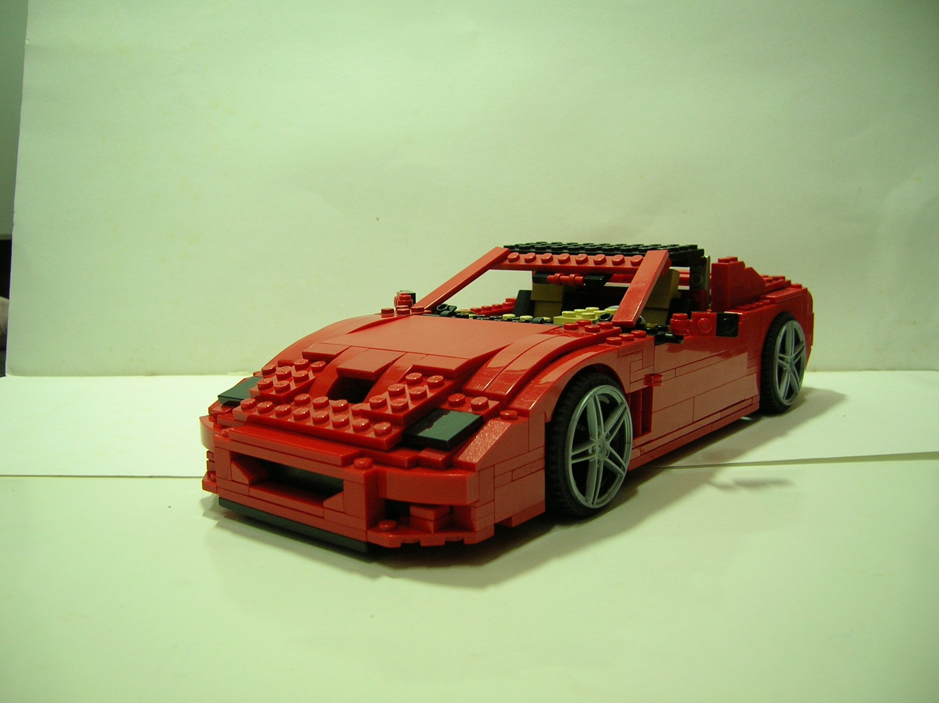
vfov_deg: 41.7
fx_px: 922
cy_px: 352
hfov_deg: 54.0
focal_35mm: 34
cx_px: 470
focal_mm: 5.7
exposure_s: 1/3.3
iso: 73
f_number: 2.9
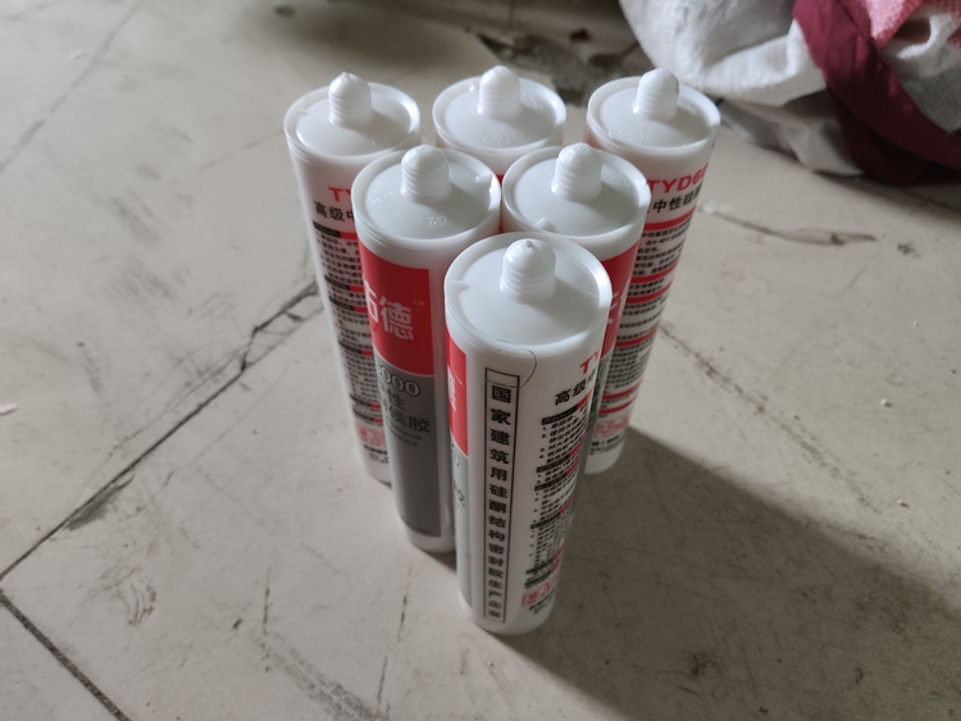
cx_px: 480
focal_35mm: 27
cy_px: 360
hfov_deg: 65.3
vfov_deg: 51.4
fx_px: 750
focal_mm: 4.75
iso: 1465
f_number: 1.75
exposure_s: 1/50
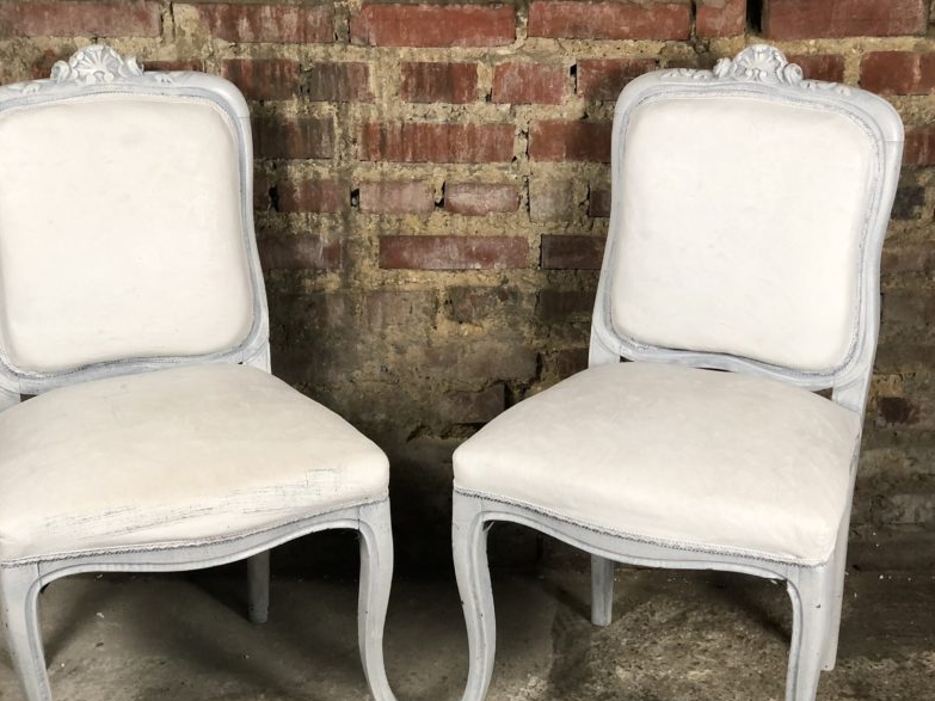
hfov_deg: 28.6
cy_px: 420
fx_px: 1836
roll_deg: +0.6
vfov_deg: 21.6
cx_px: 496
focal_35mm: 68
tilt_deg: -23.9
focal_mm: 6
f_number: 2.4
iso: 80
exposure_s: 1/33
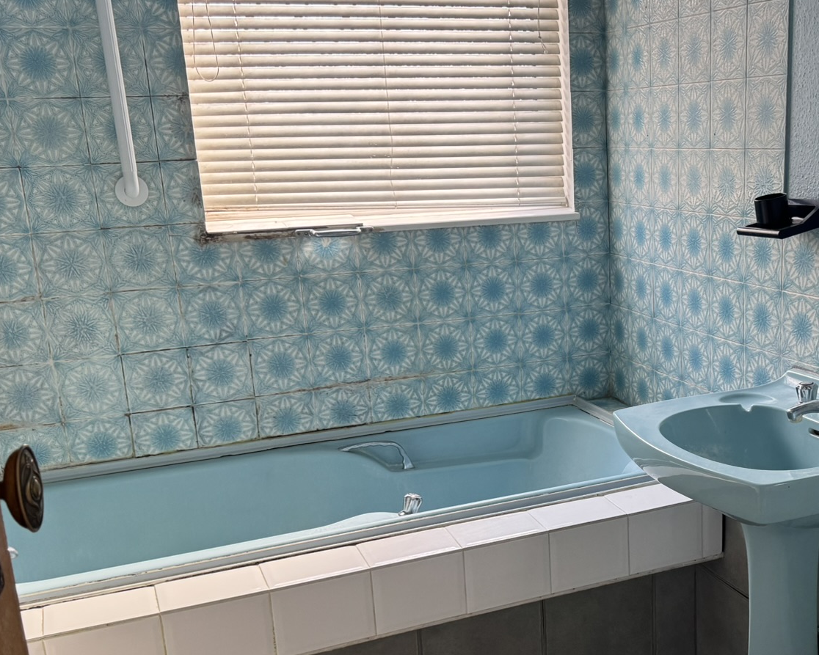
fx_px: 1042
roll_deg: +1.6
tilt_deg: -16.1
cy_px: 444
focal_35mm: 43
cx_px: 596
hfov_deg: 41.8
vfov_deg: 34.5
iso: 160
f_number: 1.78
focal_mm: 6.76
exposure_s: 1/121
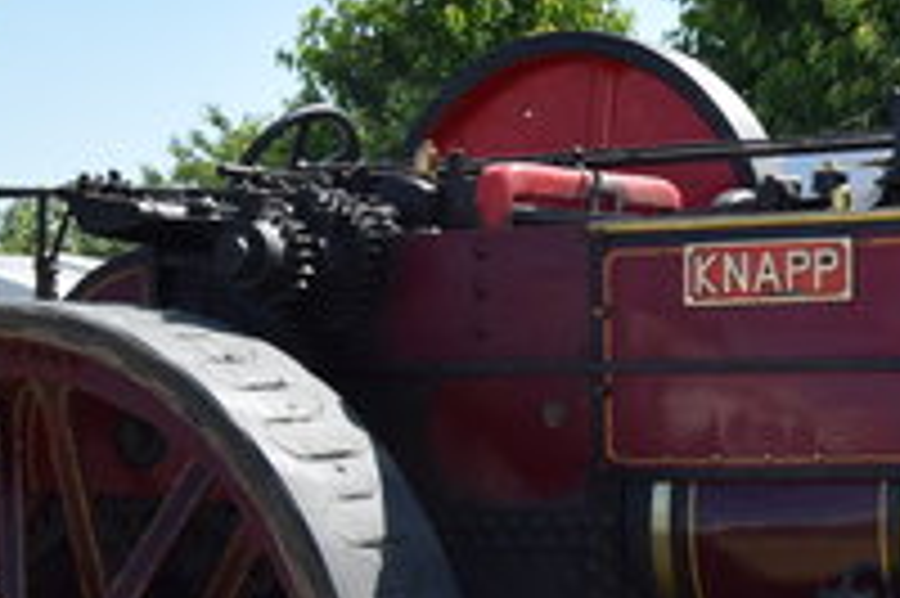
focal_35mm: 126
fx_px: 3147
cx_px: 1080
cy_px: 434
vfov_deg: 10.8
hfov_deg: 15.7
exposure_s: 1/200
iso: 100
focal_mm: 24
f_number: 8
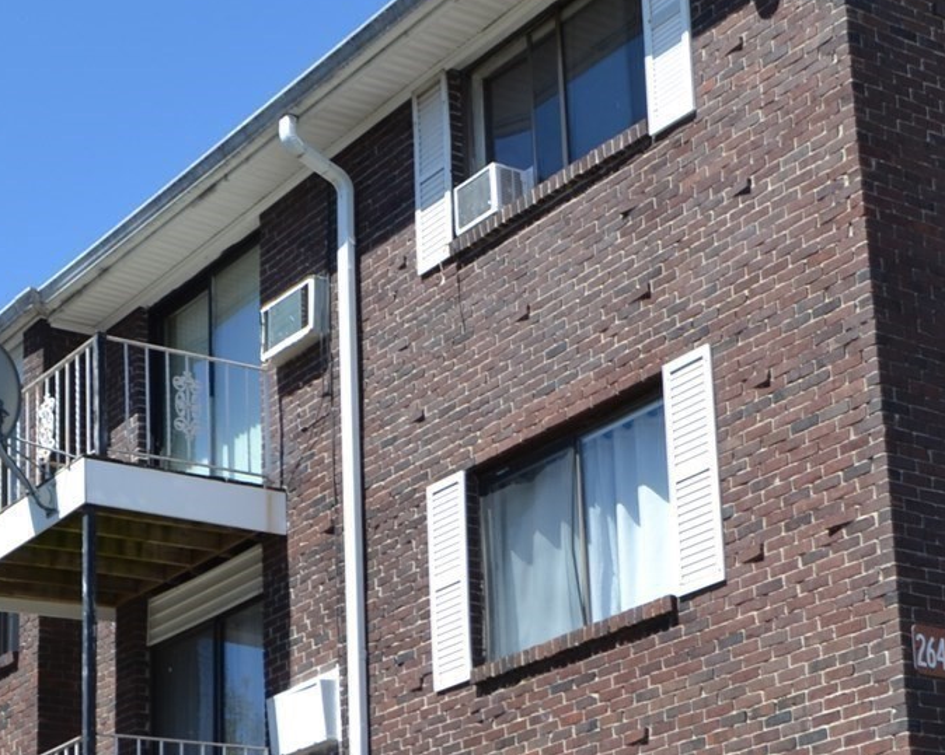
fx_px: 2153
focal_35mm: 77
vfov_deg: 19.6
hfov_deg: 24.8
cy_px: 644
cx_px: 454
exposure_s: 1/200
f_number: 7.1
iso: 100
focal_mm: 18
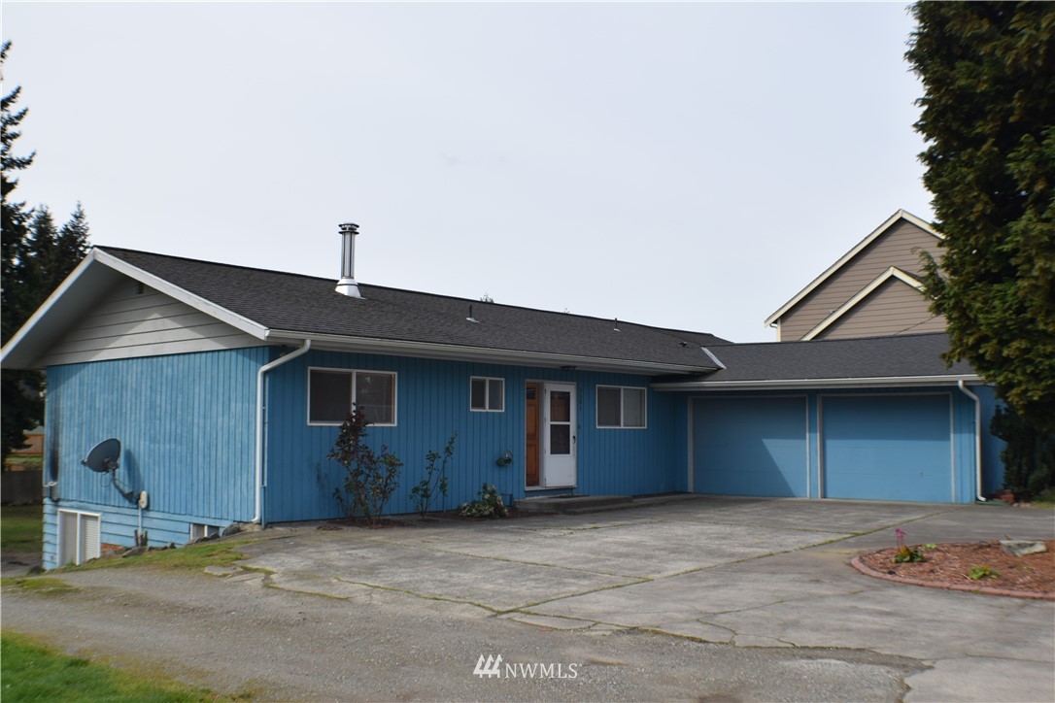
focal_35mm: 44
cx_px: 528
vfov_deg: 30.8
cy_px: 352
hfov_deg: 45.0
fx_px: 1275
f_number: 10
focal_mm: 29
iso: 200
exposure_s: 1/400
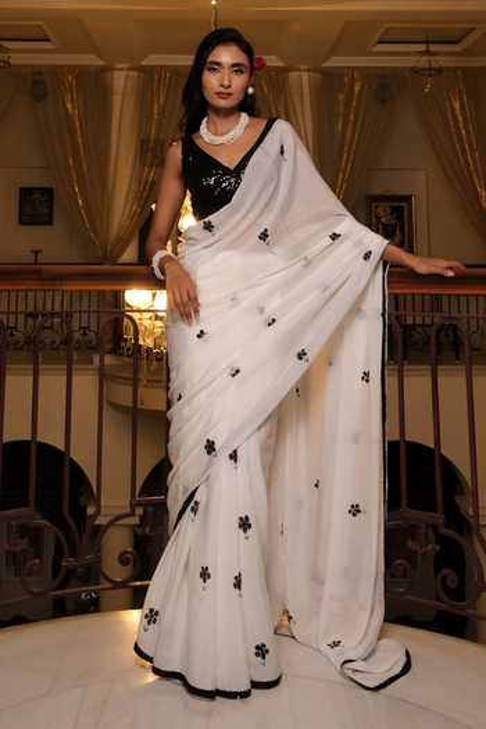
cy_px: 364
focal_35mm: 24
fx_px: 486
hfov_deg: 53.1
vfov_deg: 73.7
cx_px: 243
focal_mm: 16
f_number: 4
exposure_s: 1/70
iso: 640
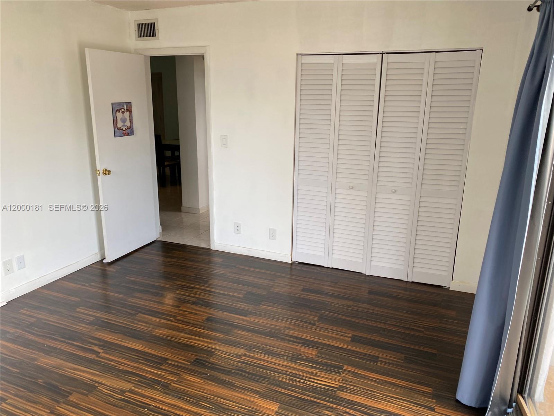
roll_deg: -0.4
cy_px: 208
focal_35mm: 26
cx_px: 277
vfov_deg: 53.1
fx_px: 416
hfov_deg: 67.3
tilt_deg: -14.0
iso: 50
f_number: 1.8
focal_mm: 4.25
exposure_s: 1/122
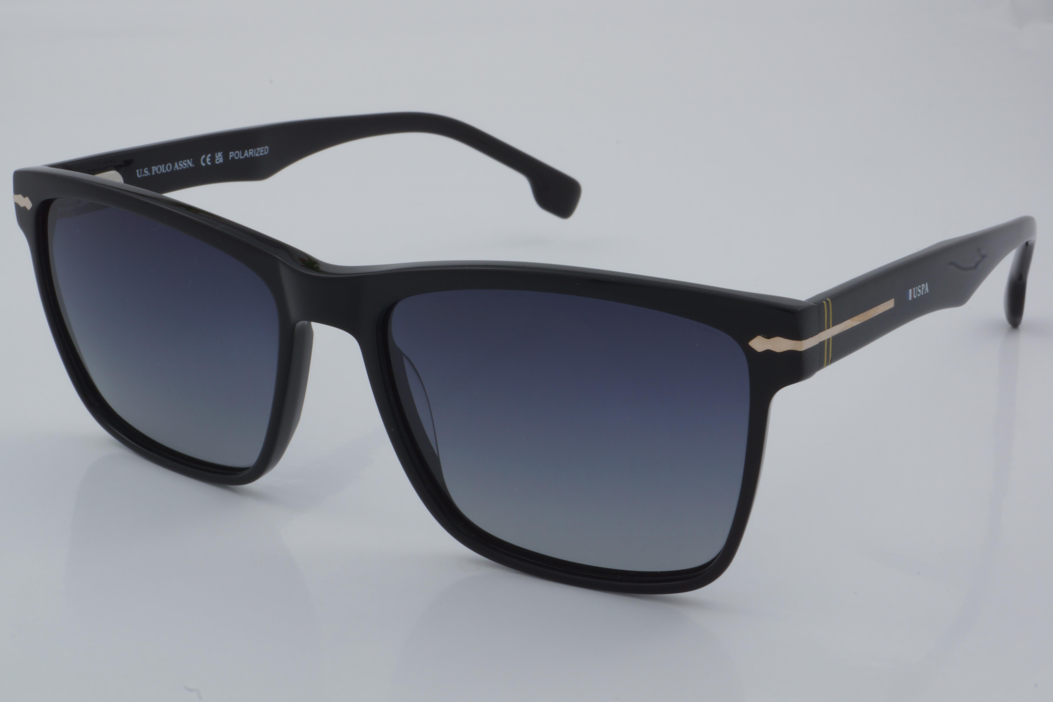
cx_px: 526
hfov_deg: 29.9
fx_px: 1974
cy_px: 351
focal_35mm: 68
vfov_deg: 20.2
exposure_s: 1/4
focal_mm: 45
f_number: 32
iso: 100
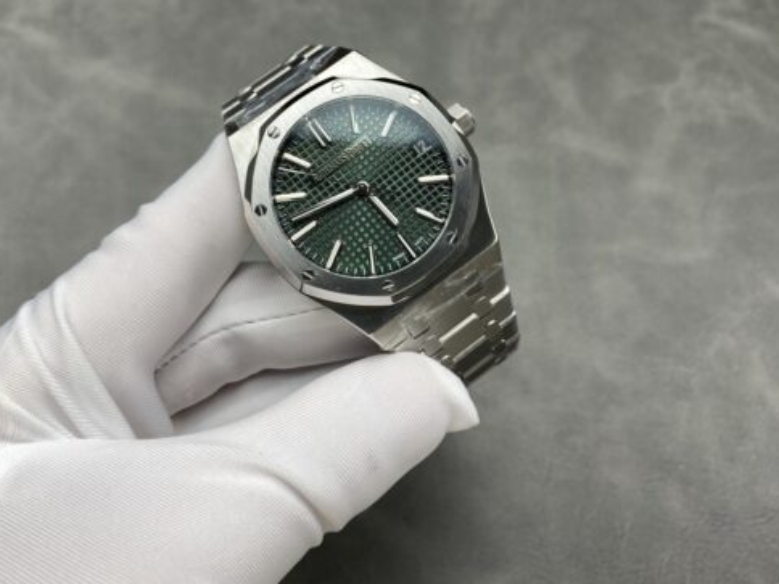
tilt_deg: -62.8
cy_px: 228
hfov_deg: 58.3
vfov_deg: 45.2
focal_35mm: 31
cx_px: 383
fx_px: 698
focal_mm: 4.25
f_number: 1.8
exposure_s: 1/150
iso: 32
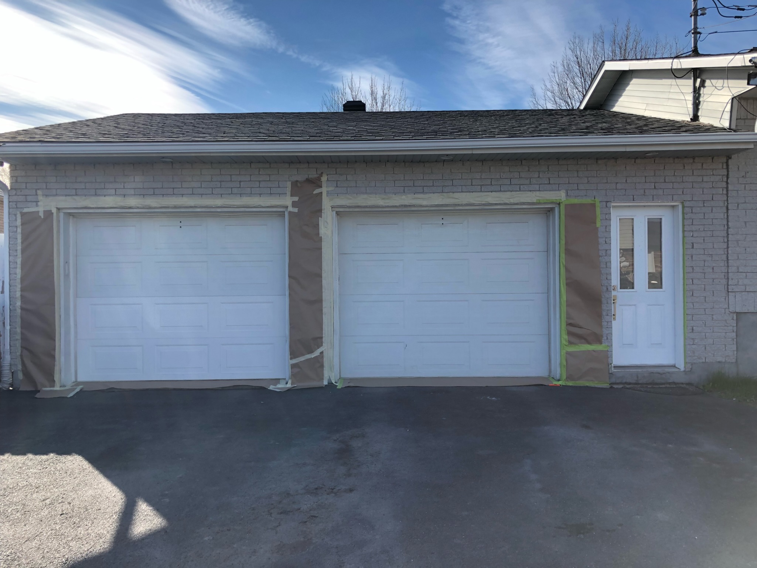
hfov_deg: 63.5
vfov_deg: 49.7
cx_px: 378
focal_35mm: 28
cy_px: 284
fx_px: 612
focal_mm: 3.99
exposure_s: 1/906
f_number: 1.8
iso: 20
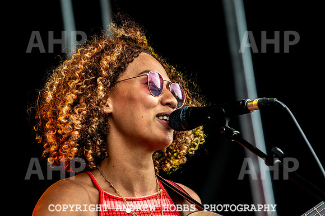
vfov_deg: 6.9
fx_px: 1804
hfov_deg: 10.3
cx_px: 162
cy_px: 108
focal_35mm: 200
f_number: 5.6
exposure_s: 1/800
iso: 1400
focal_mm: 200
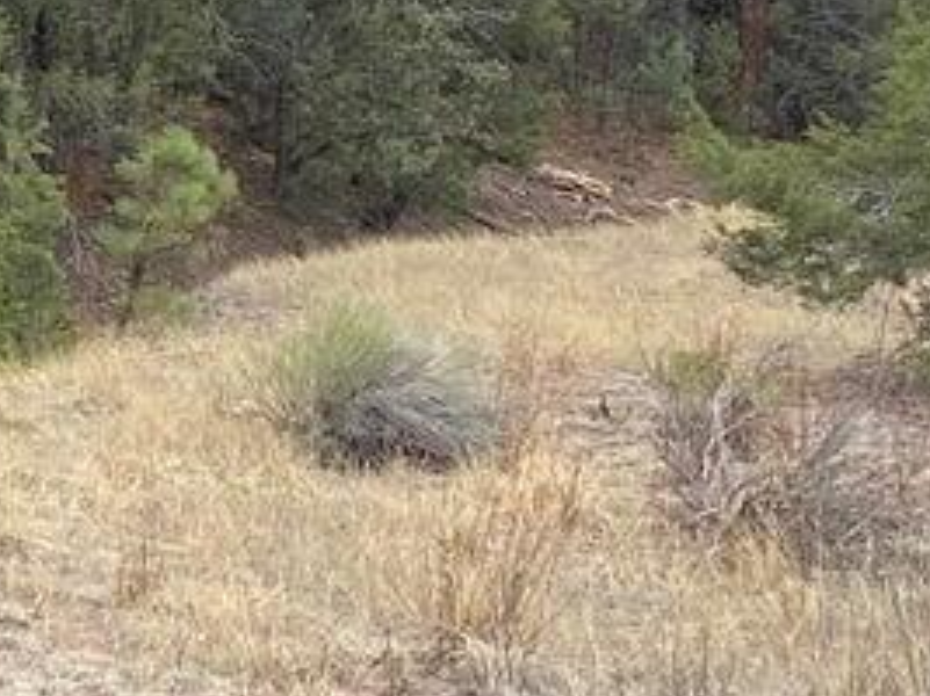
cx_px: -967
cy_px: -358
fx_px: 3572
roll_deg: +1.0
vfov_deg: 10.7
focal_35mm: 133
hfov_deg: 12.8
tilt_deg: +2.5
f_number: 1.8
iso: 32
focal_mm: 4.25
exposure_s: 1/788
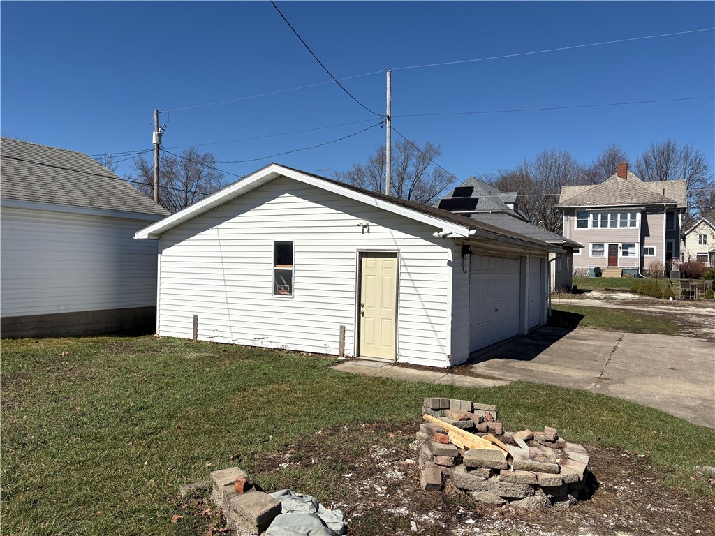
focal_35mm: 26
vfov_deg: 53.1
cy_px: 268
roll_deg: -1.0
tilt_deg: -0.6
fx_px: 537
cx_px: 358
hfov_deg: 67.3
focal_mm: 5.96
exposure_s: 1/8850
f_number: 1.6
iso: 50
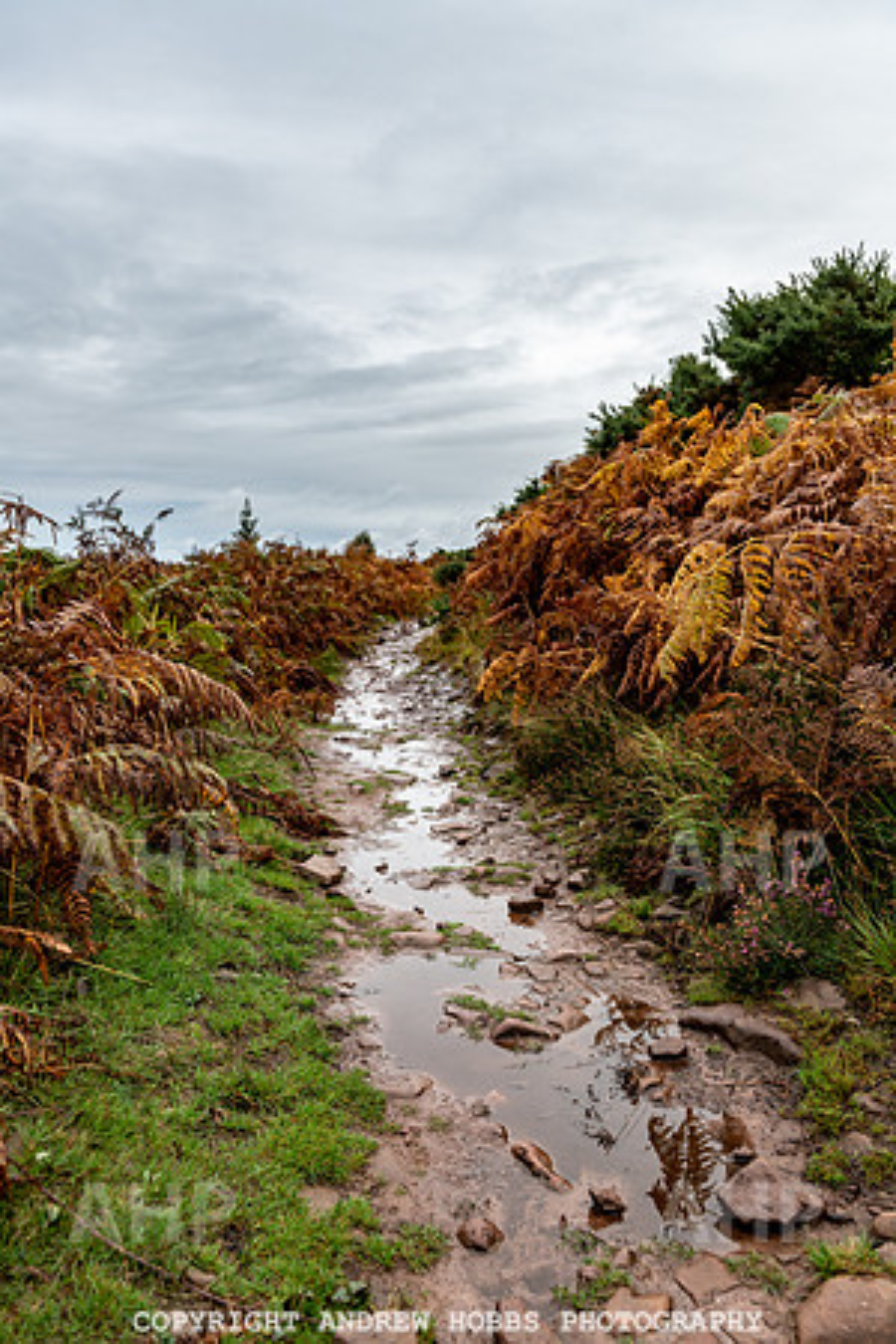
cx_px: 448
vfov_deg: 73.7
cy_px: 672
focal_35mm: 24
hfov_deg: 53.1
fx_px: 896
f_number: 5.6
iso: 72
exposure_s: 1/200
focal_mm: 24
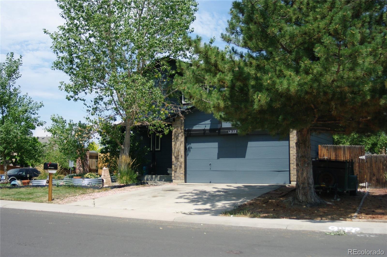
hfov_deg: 46.4
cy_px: 128
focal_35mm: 42
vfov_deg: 31.8
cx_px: 194
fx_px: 451
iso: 400
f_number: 3.5
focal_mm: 28
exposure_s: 1/3000
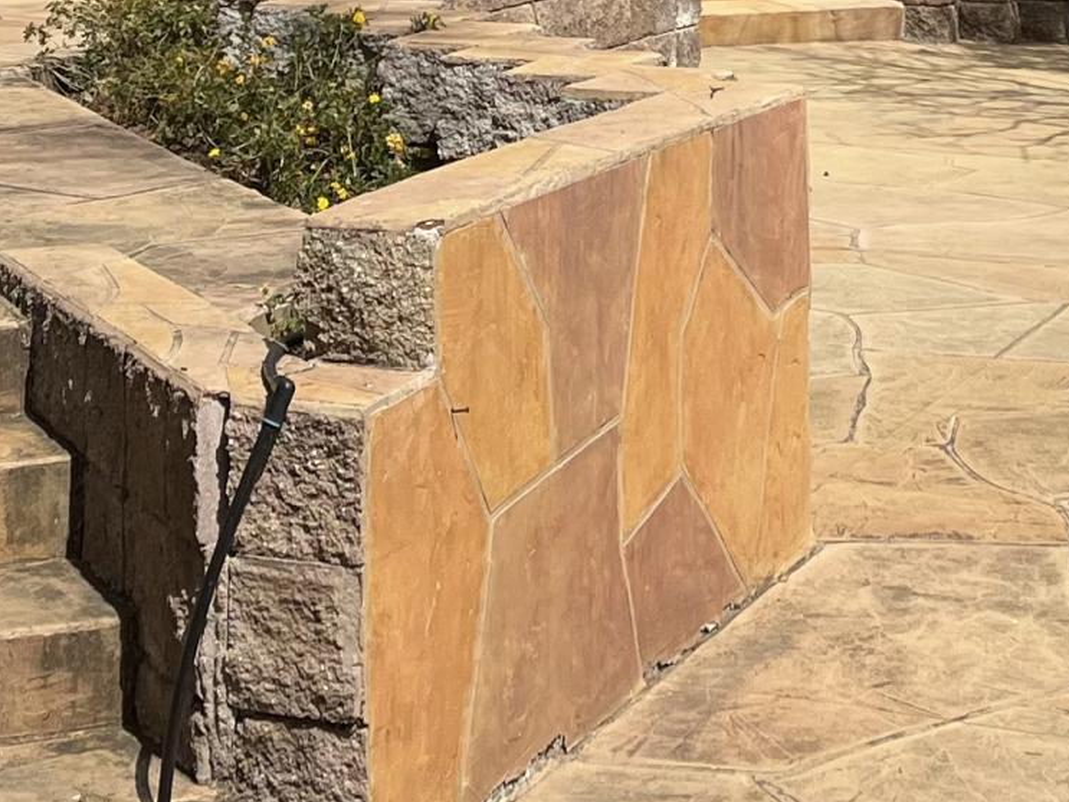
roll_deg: +0.7
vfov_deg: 13.1
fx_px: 3242
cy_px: -478
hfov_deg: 18.7
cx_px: 521
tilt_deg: +4.0
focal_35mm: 105
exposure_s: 1/4202
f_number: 1.6
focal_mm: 5.1
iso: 32
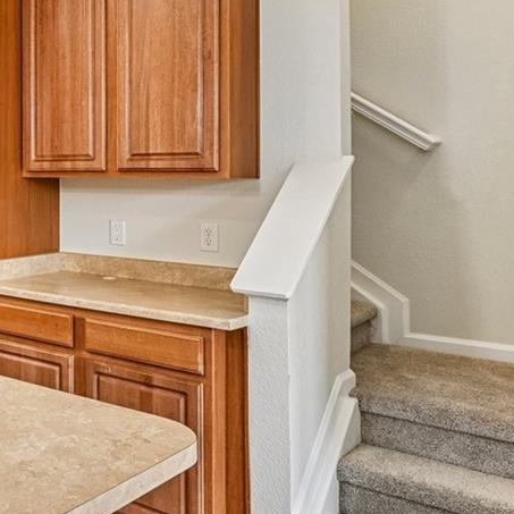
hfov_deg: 31.1
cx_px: -154
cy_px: 161
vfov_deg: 39.4
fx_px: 706
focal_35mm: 42
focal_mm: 14
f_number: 10
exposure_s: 1/15
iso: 280
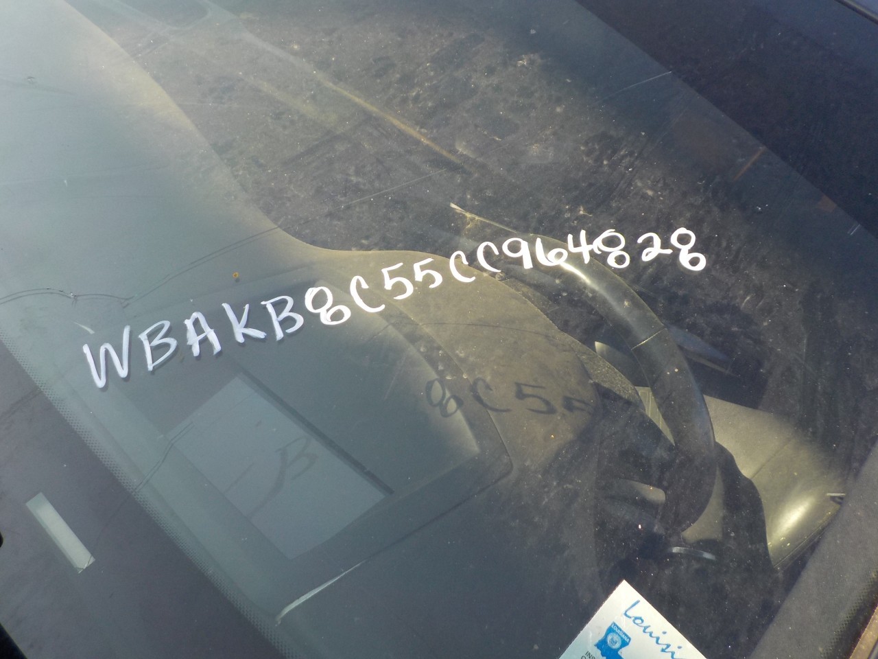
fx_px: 761
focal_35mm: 30
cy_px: 330
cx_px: 439
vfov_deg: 46.8
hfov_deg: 60.0
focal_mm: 4.1
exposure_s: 1/320
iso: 125
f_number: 3.3
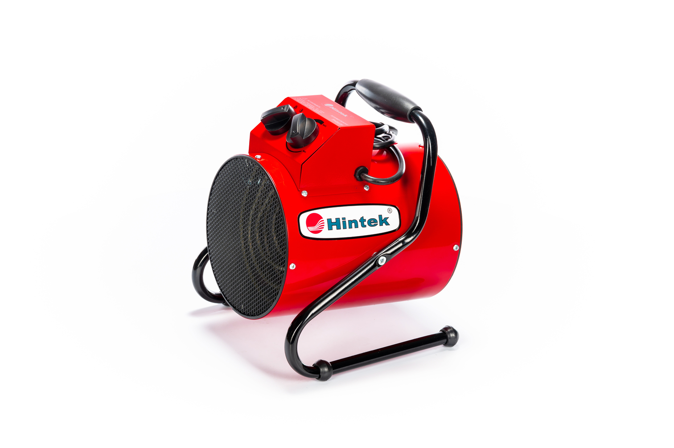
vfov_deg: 13.7
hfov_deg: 20.4
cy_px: 224
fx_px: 1871
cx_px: 337
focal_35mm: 100
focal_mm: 100
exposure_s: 1/2.5
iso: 100
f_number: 11
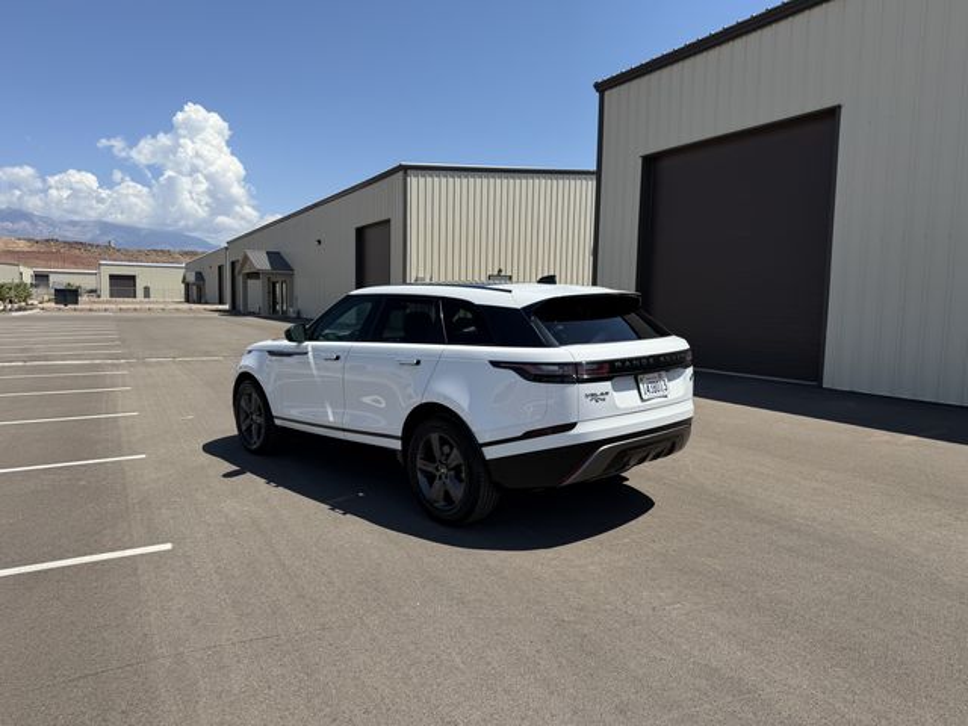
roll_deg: -2.5
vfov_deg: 56.8
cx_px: 484
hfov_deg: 71.6
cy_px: 363
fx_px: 671
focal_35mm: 24
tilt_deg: -7.4
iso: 80
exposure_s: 1/4673
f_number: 1.78
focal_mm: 6.76
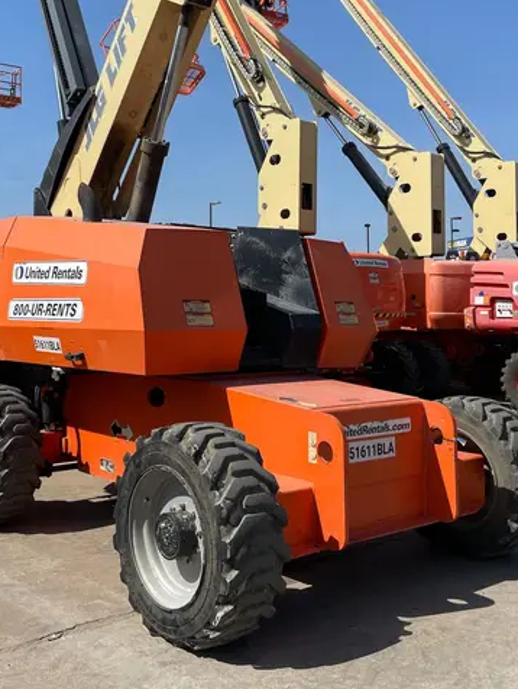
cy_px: 257
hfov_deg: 35.9
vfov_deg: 46.3
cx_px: 203
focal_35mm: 40
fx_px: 797
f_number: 1.6
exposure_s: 1/5814
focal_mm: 4.2
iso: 50
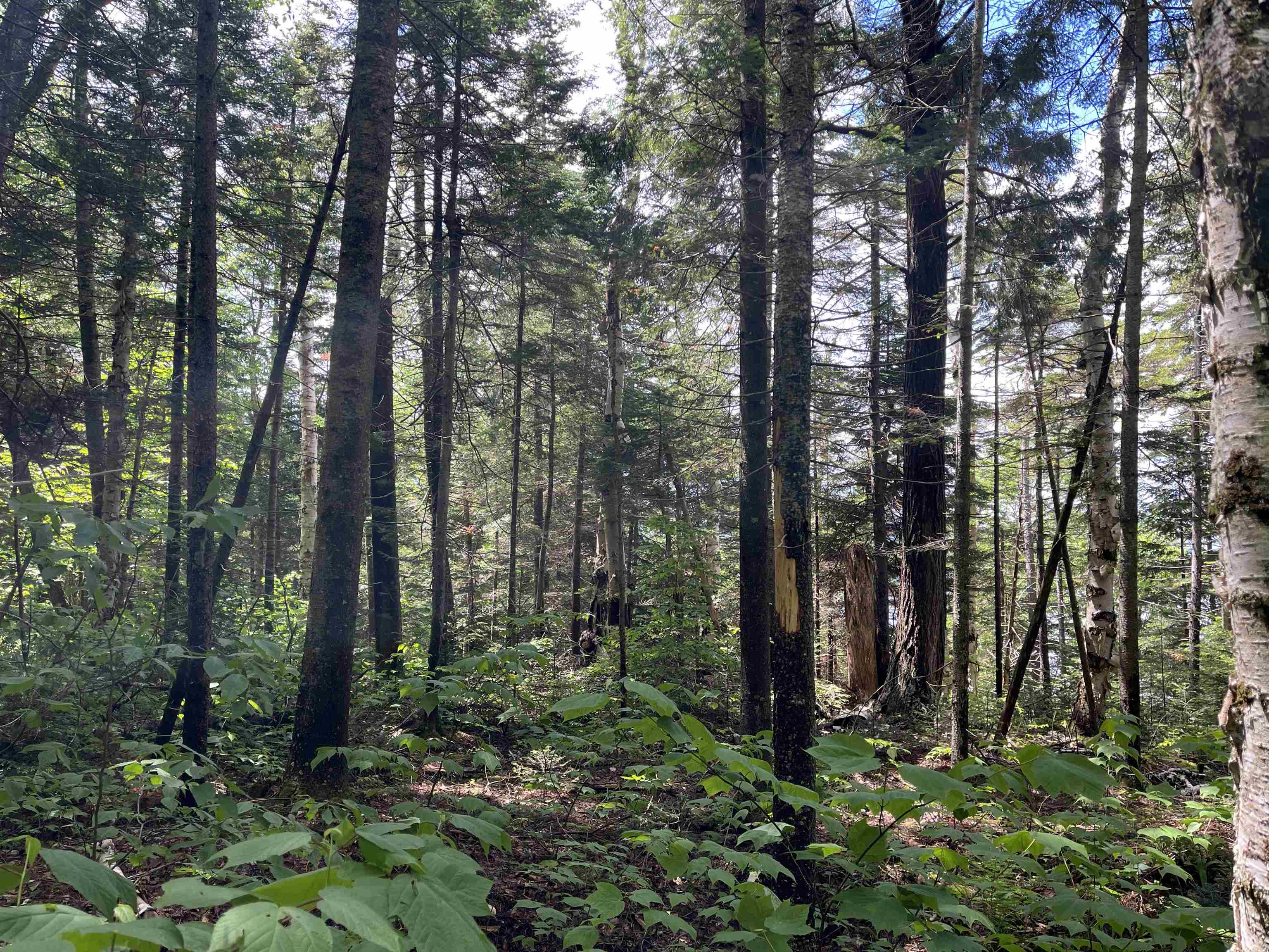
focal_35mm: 26
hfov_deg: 67.3
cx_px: 634
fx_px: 953
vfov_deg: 53.1
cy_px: 476
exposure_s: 1/232
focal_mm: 5.1
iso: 40
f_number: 1.6
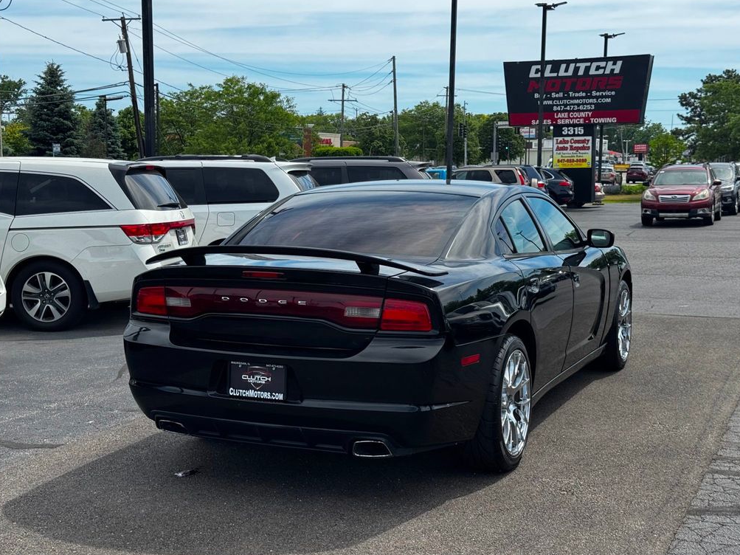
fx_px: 1047
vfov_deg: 29.7
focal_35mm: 49
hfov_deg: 38.9
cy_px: 277
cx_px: 370
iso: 64
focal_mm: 6.76
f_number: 1.78
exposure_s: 1/3096
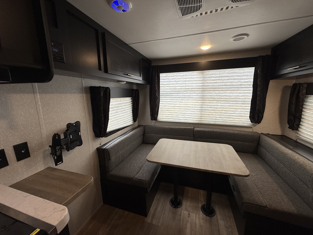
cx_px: 156
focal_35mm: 14
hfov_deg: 102.1
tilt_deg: -11.3
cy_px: 118
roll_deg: -0.4
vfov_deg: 85.7
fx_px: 127
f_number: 2.2
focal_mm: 2.22
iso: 64
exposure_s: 1/99
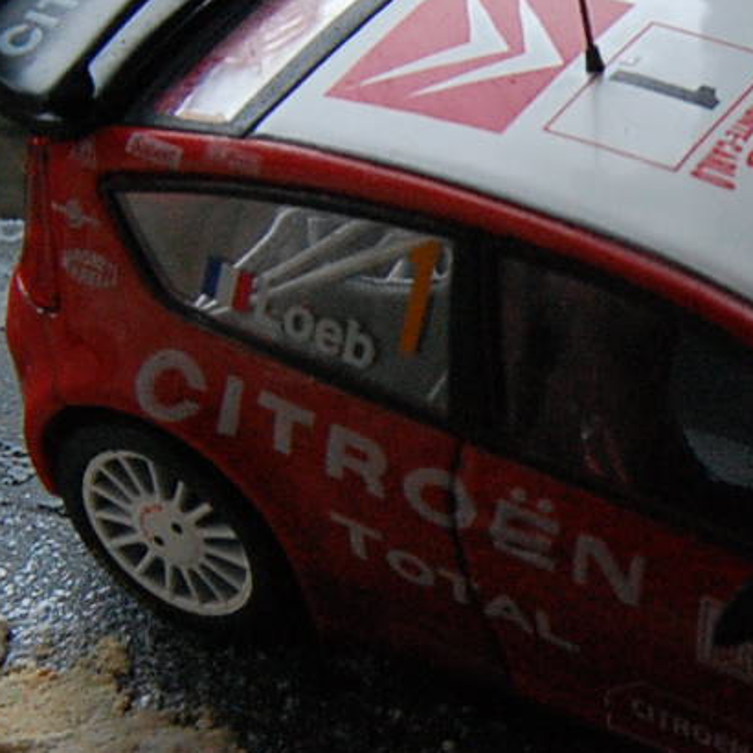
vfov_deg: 12.5
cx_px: 801
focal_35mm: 140
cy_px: 476
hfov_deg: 12.3
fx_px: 3445
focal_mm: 30
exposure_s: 1/60
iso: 1600
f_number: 10
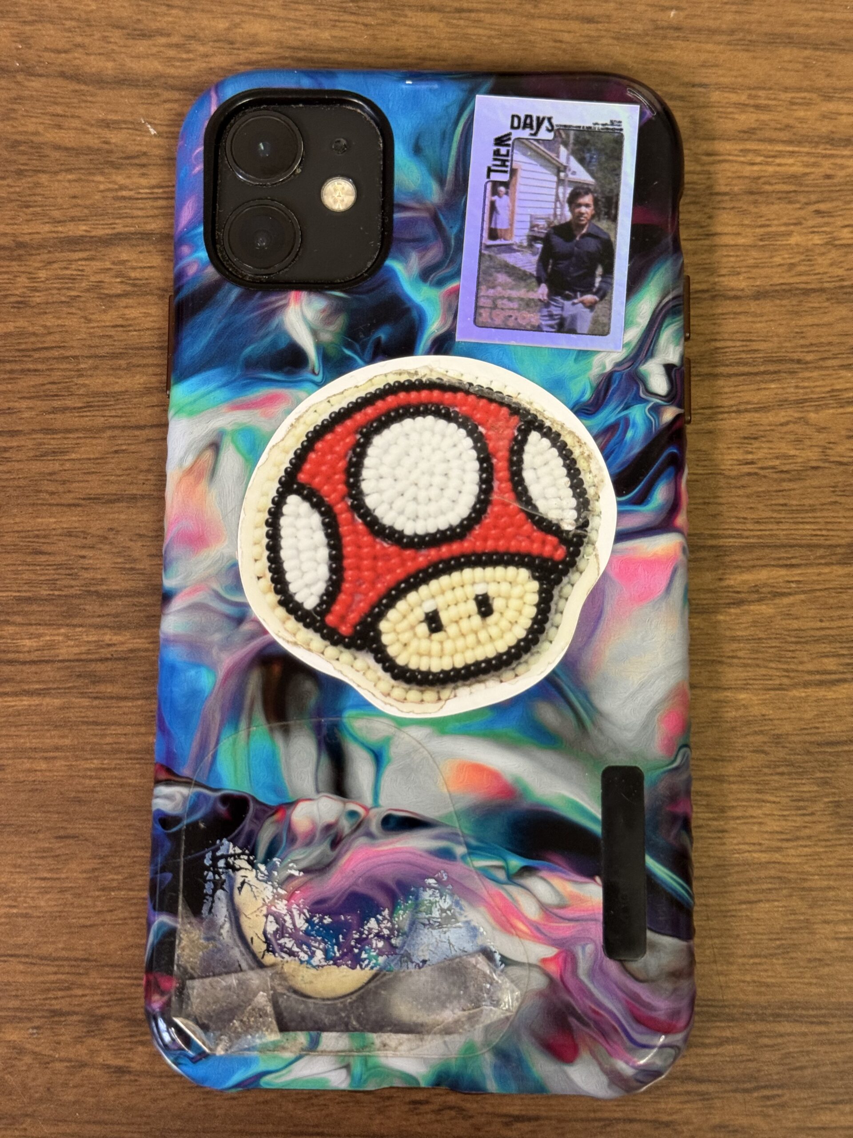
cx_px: 426
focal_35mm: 48
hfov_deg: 30.3
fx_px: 1577
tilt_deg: -80.0
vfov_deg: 39.7
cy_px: 569
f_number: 1.78
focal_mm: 6.76
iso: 200
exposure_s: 1/60
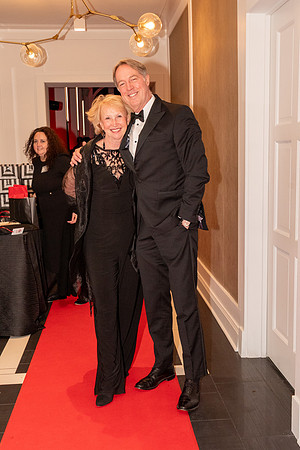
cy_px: 225
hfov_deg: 31.9
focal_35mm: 42
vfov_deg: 46.4
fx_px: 525
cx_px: 150
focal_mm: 28
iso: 2000
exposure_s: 1/100
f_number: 8
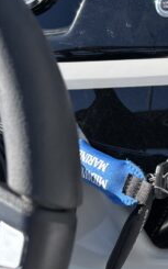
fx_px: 440
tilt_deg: -41.5
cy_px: 204
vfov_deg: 33.3
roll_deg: +4.4
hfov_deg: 18.4
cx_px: 273
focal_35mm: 60
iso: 50
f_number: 1.6
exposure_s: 1/1248
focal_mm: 5.96
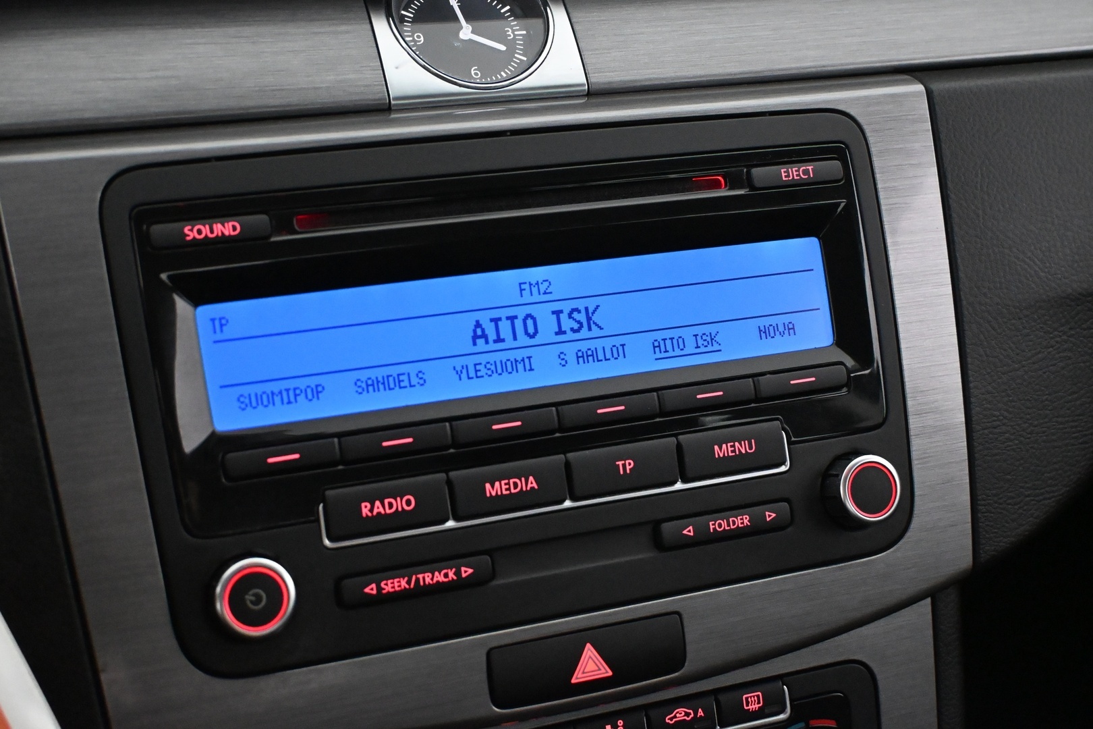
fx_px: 1503
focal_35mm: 50
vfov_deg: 27.3
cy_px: 364
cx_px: 546
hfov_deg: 40.0
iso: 8000
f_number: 5
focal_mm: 33
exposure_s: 1/60
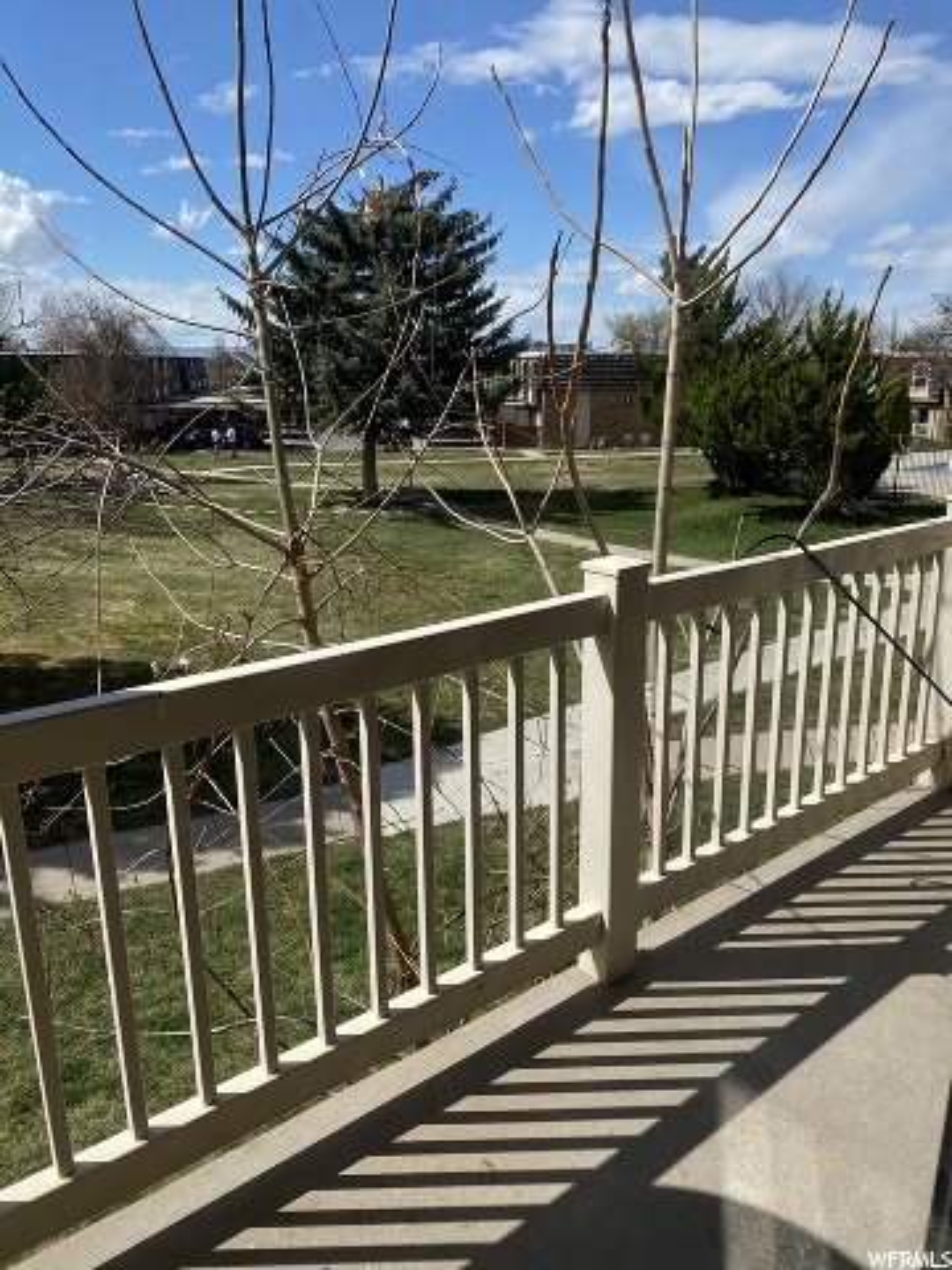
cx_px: 476
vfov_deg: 67.3
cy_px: 635
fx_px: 953
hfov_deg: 53.1
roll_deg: -0.1
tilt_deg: -16.2
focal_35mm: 26
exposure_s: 1/3311
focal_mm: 4.25
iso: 32
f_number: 1.8
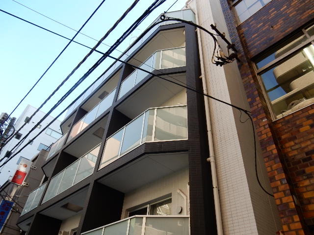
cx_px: 157
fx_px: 227
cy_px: 118
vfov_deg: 54.9
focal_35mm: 25
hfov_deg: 69.4
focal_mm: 4.5
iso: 125
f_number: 3.7
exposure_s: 1/200
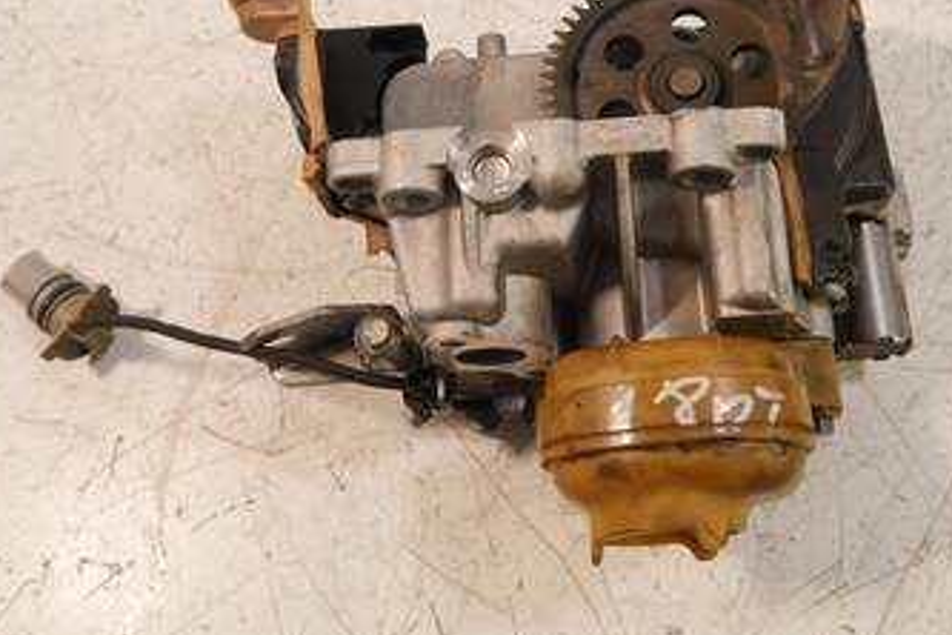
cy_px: 140
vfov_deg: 29.3
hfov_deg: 43.6
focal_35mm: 45
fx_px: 1190
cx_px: 512
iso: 800
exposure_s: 1/125
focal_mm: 15
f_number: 3.6
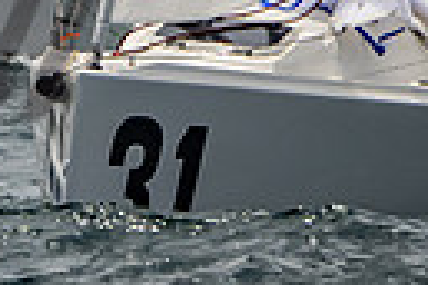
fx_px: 25333
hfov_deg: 1.0
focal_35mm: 2131
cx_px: -597
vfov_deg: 0.6
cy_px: -206
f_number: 6.3
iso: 400
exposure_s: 1/3200
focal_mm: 320
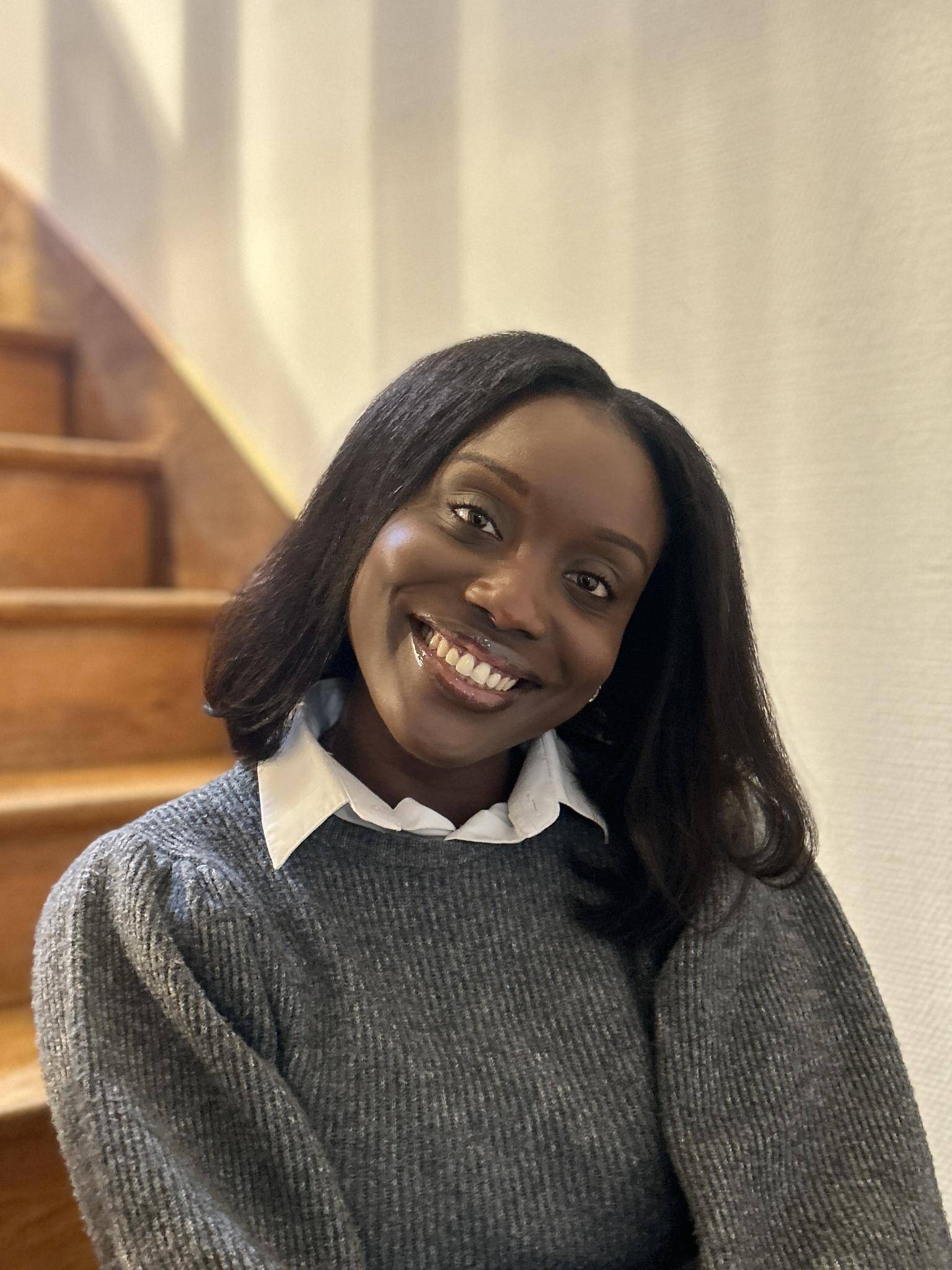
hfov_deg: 53.1
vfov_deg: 67.3
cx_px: 476
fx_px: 953
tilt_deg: -1.0
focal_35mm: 26
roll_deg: +0.0
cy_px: 635
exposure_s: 1/50
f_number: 1.5
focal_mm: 5.7
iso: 500
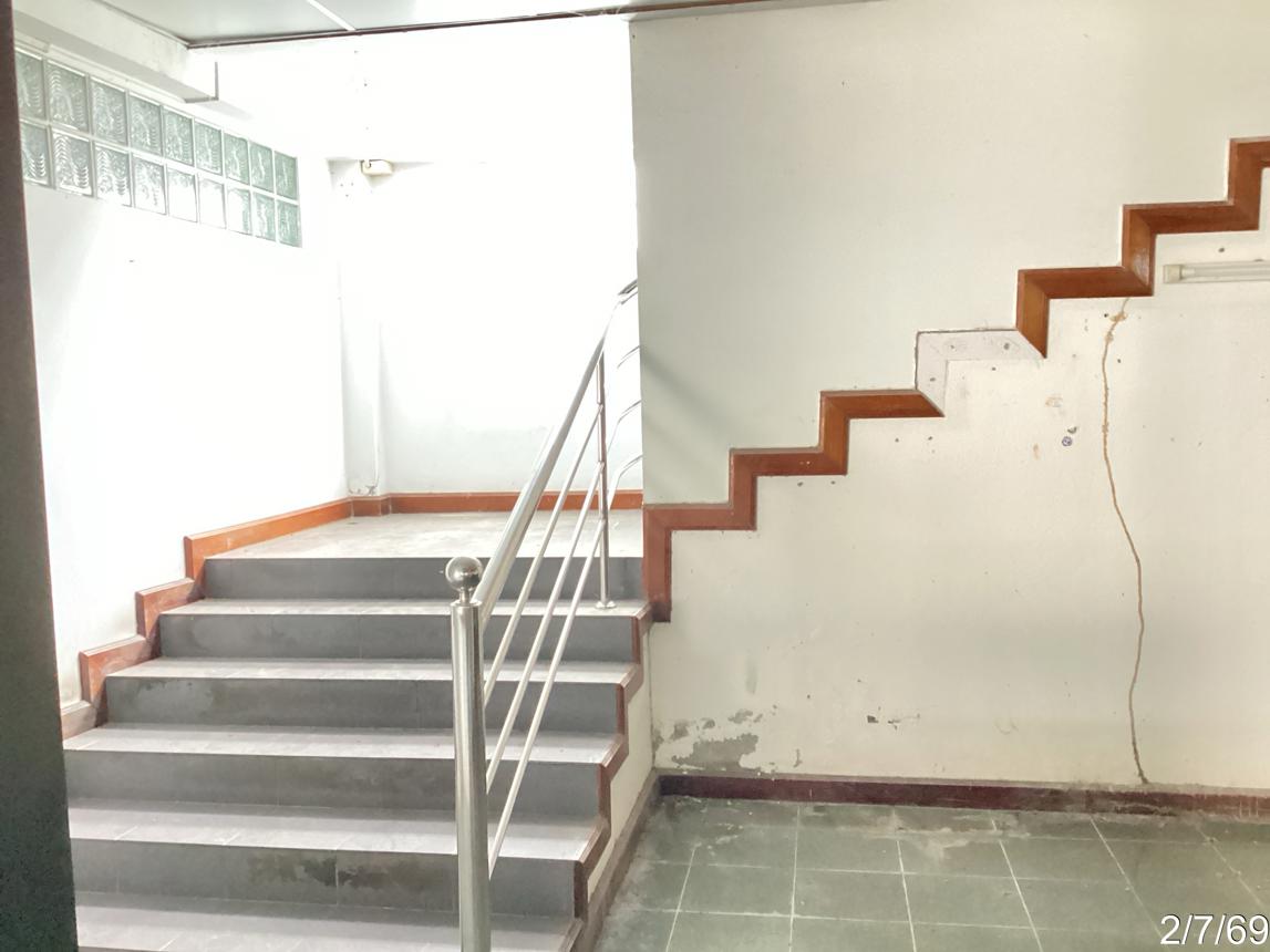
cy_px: 476
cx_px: 635
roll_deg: +3.1
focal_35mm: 31
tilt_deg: -4.0
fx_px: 1137
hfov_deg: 58.4
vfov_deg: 45.4
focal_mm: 3.3
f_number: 2.4
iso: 640
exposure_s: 1/17
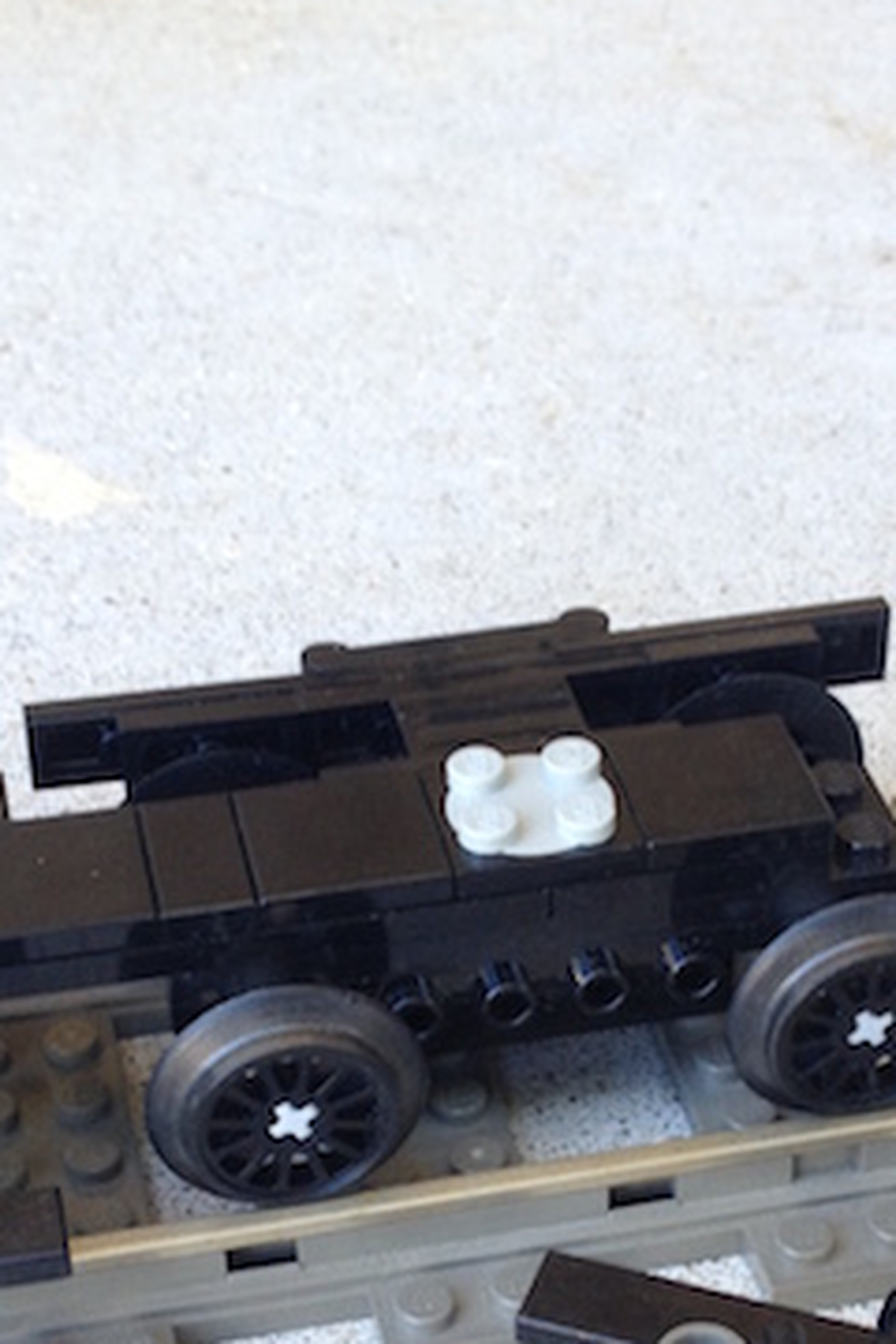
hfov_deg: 16.9
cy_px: 1019
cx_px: 448
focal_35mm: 81
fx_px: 3024
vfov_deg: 24.8
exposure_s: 1/40
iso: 50
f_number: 2.4
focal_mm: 4.28
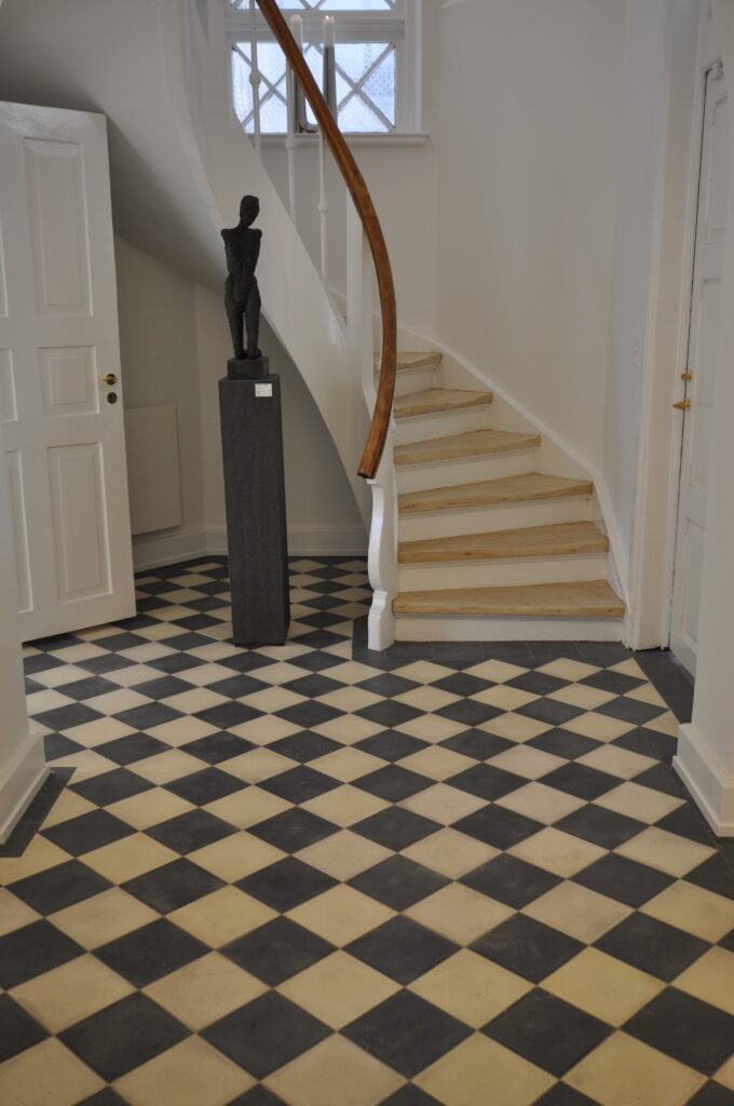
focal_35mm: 36
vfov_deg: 53.2
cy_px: 553
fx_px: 1104
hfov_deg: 36.8
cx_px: 367
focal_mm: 24
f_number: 5
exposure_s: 1/100
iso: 400
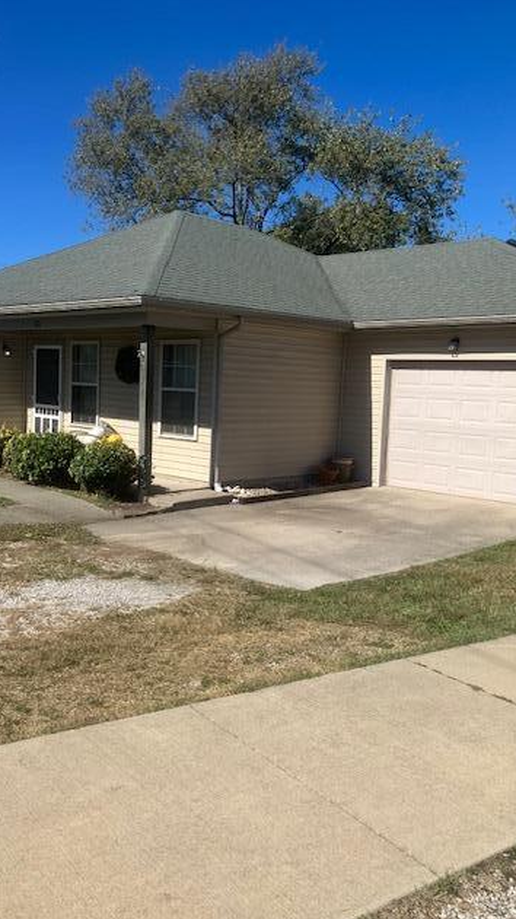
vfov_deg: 62.6
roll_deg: -1.7
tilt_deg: -6.8
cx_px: 226
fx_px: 755
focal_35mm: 31
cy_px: 464
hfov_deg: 37.7
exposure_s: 1/2703
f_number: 1.8
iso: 32
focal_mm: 3.99
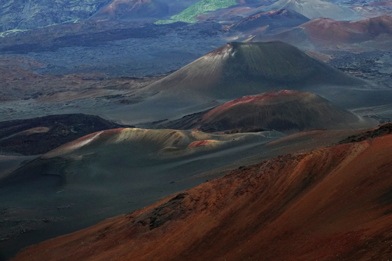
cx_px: 196
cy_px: 130
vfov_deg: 15.0
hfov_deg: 22.4
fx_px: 991
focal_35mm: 91
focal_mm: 33.51
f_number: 8
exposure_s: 1/30
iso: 800
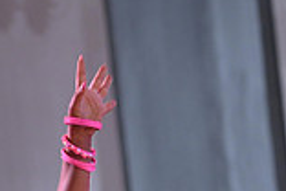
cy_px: 344
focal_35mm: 521
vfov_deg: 2.6
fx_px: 4139
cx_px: 117
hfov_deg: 4.0
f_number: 5
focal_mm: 140
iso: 1600
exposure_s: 1/250
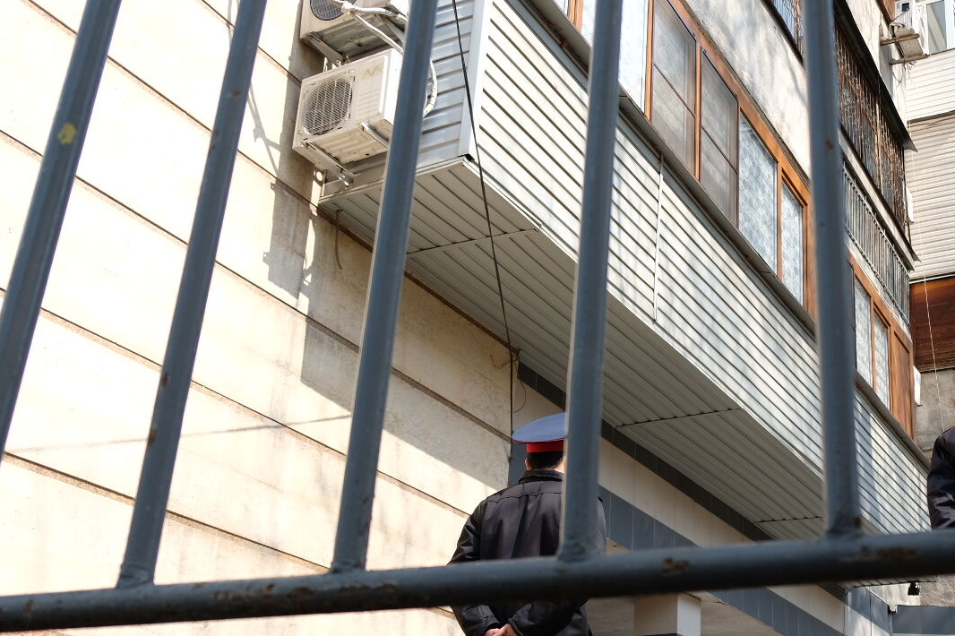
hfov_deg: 42.3
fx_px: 1193
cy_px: 448
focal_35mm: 45
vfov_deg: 29.5
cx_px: 710
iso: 200
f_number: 3.5
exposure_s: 1/640
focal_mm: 18
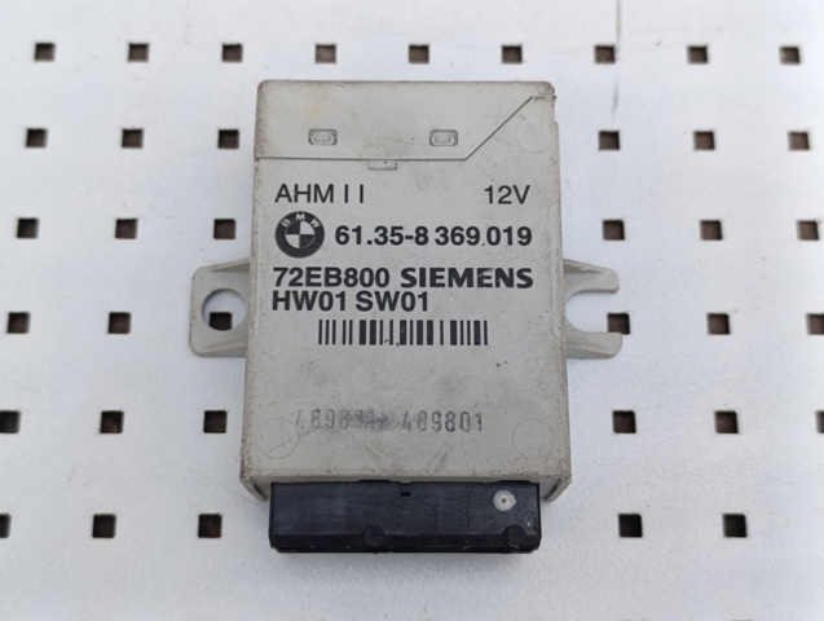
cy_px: 310
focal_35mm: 46
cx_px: 412
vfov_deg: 31.6
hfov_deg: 41.2
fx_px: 1097
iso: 50
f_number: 1.6
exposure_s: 1/216
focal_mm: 6.14
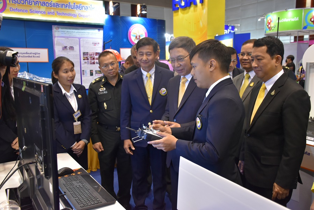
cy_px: 105
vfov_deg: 40.0
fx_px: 288
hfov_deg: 57.2
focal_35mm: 33
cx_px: 157
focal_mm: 22
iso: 1400
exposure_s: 1/60
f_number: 3.5
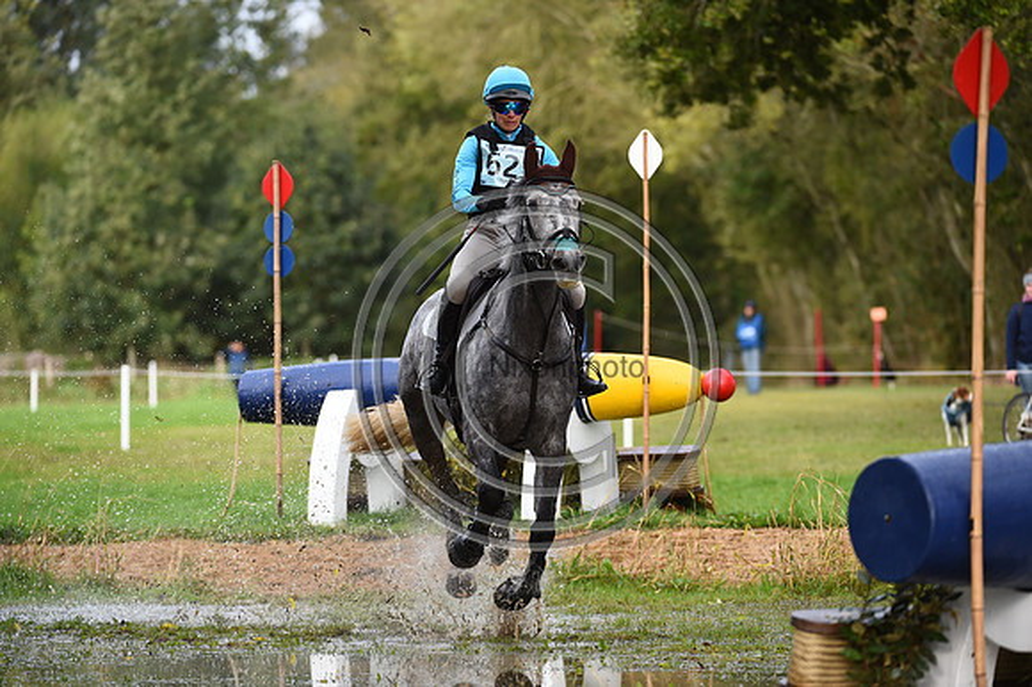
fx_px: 7162
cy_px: 344
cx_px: 516
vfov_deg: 5.5
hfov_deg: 8.2
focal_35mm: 250
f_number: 5
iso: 900
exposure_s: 1/1250
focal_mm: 250
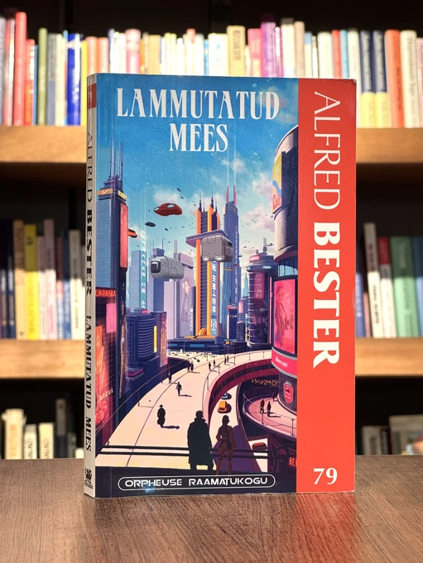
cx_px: 212
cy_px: 282
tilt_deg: +0.6
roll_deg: -0.8
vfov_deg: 25.3
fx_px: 1254
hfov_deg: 19.1
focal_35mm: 77
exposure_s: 1/60
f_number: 2.8
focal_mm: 9
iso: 250
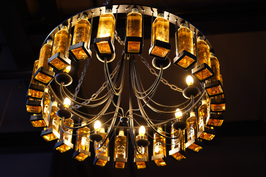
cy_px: 88
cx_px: 133
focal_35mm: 55
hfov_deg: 36.2
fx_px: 406
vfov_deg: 24.6
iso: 1250
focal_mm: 55
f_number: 2.8
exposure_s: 1/60
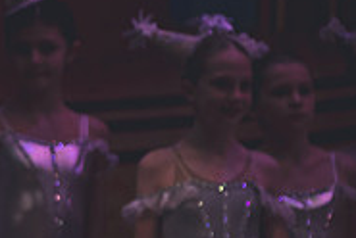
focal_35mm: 939
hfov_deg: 2.2
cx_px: -154
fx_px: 9300
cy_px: 220
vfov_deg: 1.5
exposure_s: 1/250
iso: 450
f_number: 2.8
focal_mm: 200
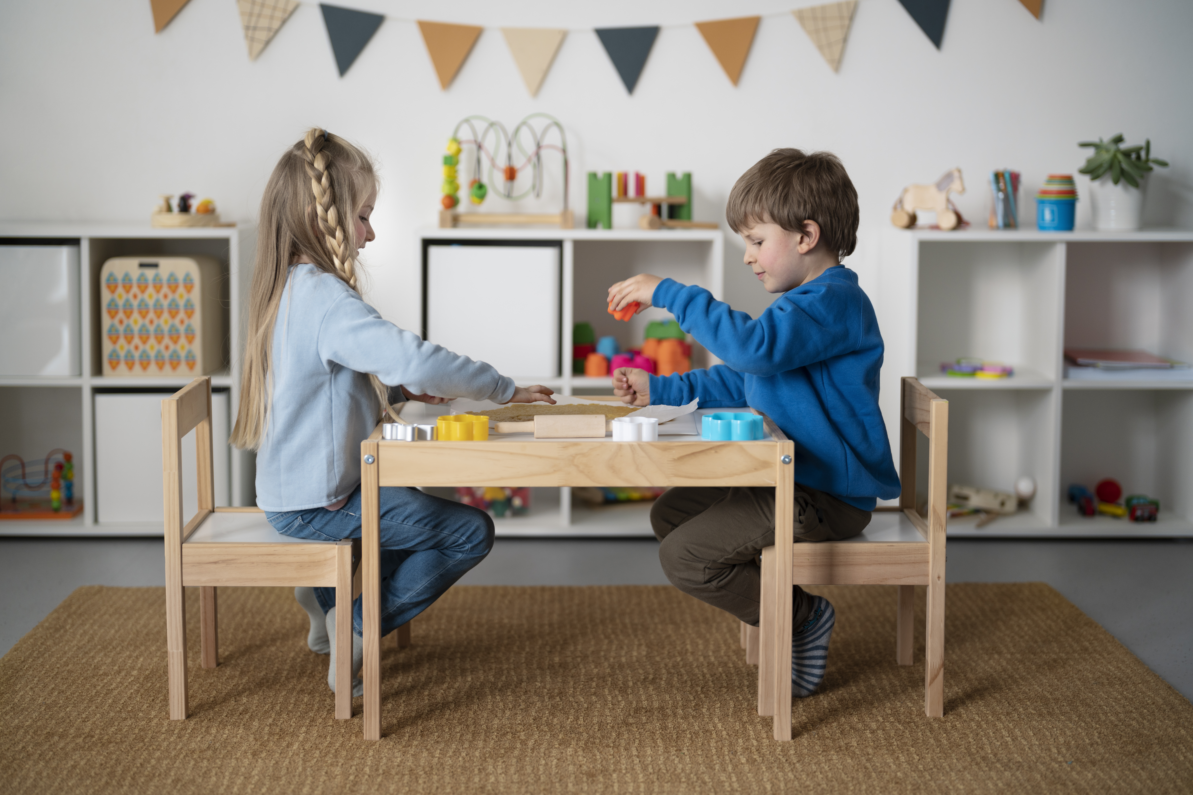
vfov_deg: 27.0
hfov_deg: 39.6
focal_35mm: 50
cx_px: 596
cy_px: 398
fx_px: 1657
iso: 160
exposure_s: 1/250
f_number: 1.4
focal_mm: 50
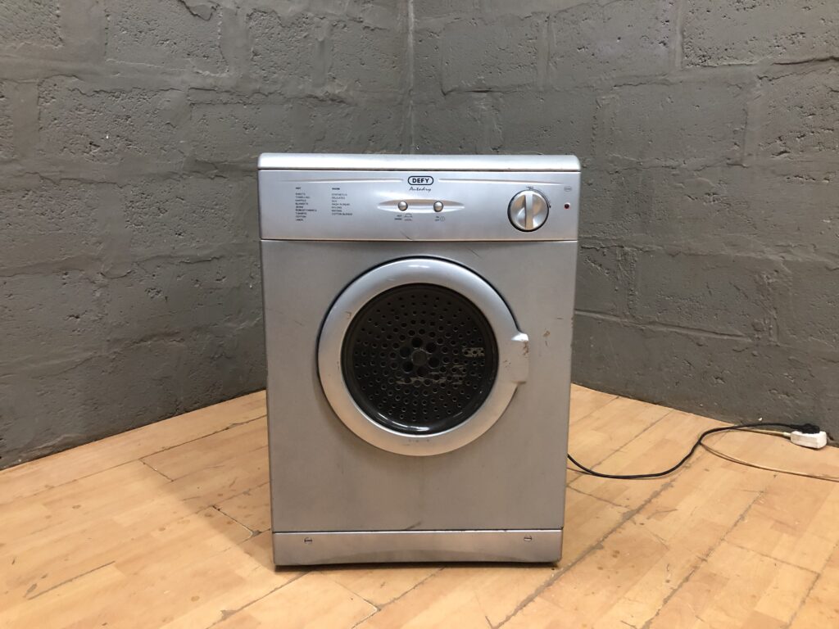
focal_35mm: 28
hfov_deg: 63.4
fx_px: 679
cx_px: 420
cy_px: 314
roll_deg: +0.0
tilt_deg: -13.2
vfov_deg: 49.7
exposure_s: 1/14
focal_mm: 3.99
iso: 100
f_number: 1.8
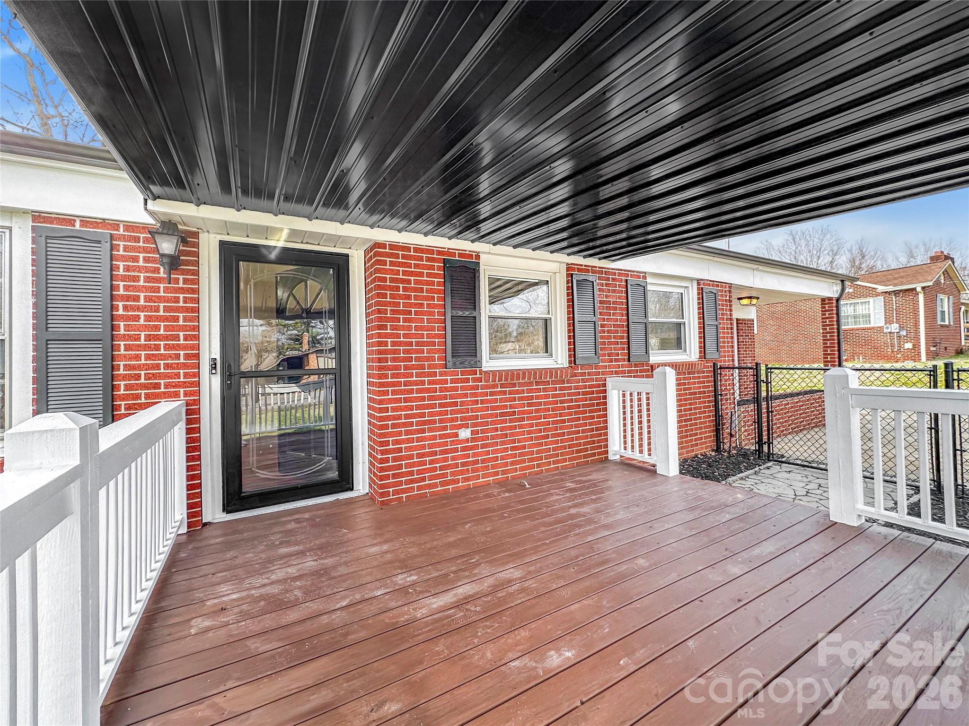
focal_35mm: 14
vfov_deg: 85.7
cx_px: 484
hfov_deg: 102.1
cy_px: 363
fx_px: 392
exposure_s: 1/180
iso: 40
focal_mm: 2.22
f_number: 2.2
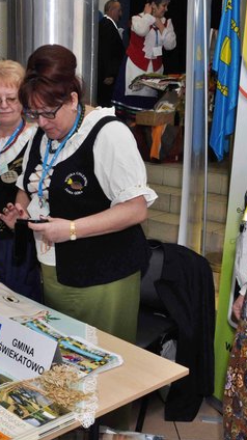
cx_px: 25
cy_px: 218
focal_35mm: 53
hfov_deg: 22.1
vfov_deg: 39.2
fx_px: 618
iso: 1250
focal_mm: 22
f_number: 11
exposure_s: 1/60
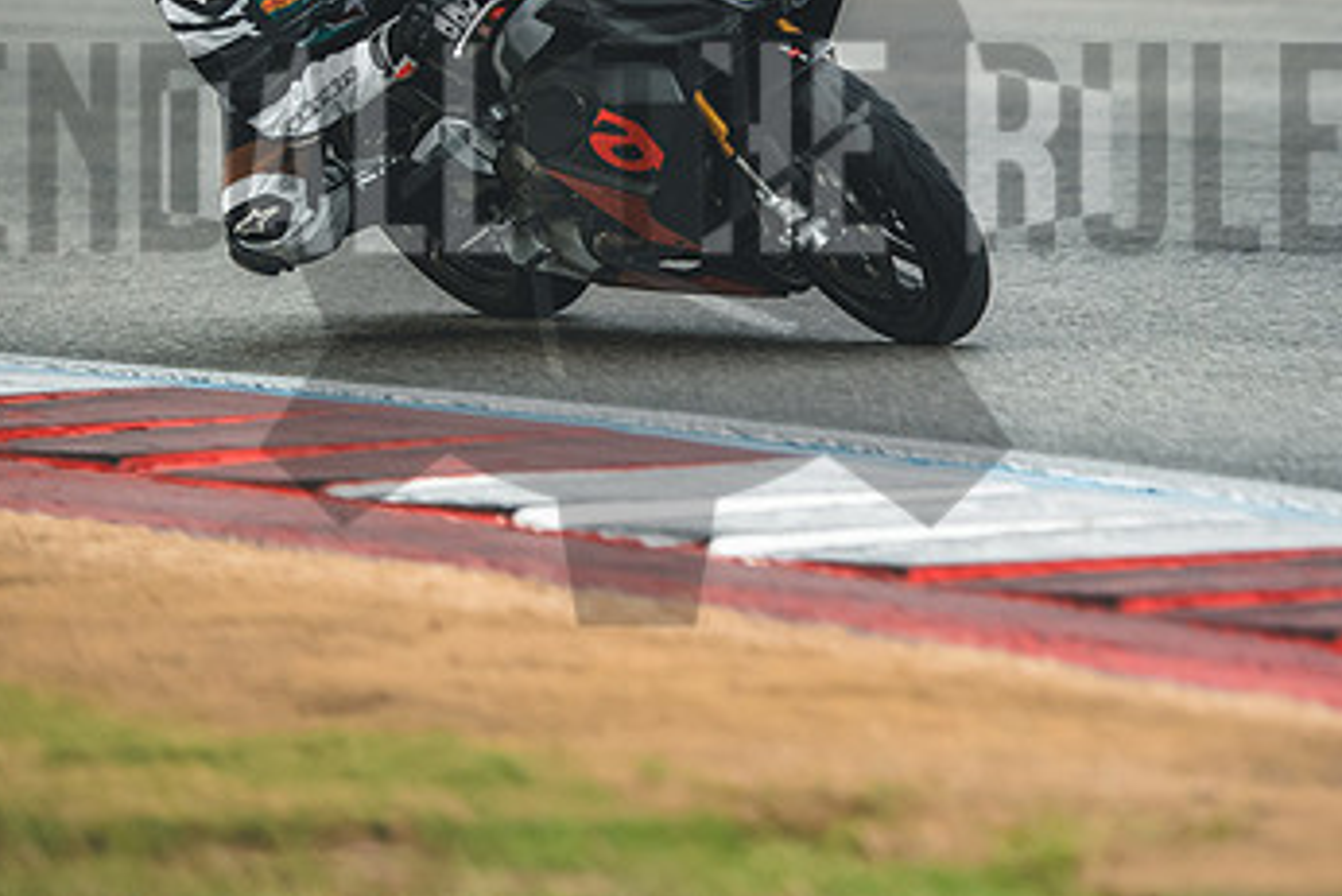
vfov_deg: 2.7
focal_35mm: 503
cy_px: 153
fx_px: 18758
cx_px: 636
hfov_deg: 4.1
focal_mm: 200
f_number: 2
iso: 1000
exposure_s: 1/3200
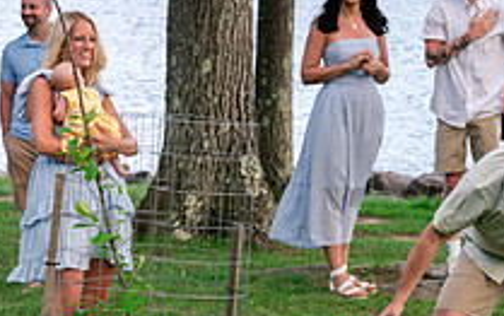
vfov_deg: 6.3
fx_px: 2859
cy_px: 253
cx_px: 233
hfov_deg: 10.1
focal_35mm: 208
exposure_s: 1/200
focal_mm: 70
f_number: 5.6
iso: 640
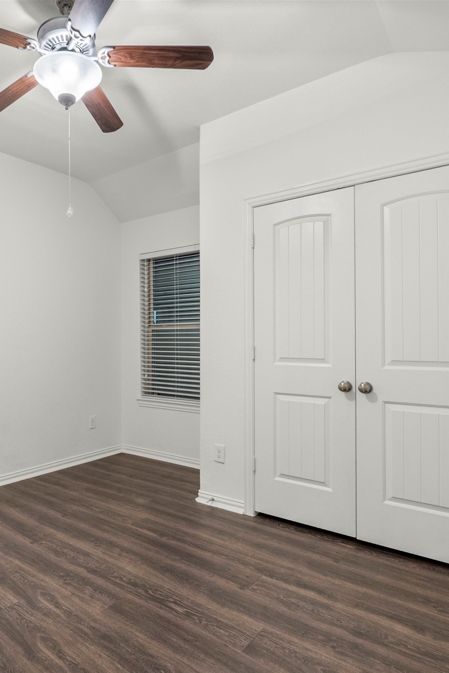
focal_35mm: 24
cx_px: 98
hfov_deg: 50.3
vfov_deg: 73.7
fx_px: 449
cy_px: 336
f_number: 8
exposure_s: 1/2
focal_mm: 16
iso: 2000
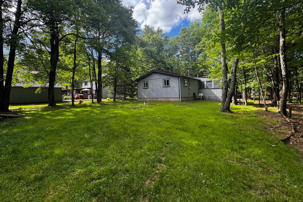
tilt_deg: +4.2
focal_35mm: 15
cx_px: 156
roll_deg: +1.9
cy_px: 87
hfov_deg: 100.4
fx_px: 126
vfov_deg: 76.9
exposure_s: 1/180
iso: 40
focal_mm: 2.22
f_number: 2.2
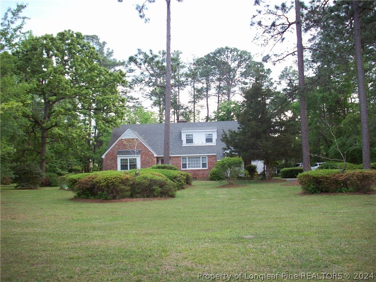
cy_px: 141
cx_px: 188
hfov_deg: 50.1
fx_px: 402
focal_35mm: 37
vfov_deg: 38.7
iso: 80
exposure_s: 1/167
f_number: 2.8
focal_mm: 6.2
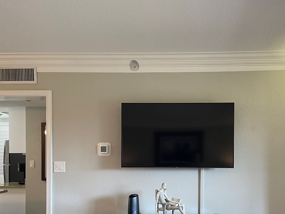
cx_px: 174
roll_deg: +0.5
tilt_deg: -0.3
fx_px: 329
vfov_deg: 35.1
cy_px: 162
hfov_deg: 46.5
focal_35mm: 40
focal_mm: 4.2
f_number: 1.6
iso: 100
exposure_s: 1/60
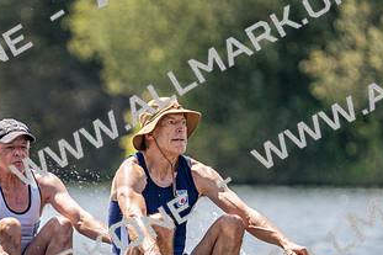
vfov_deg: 1.5
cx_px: 161
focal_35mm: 919
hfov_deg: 2.2
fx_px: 9772
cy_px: 189
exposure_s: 1/2000
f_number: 6.3
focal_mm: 493
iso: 500
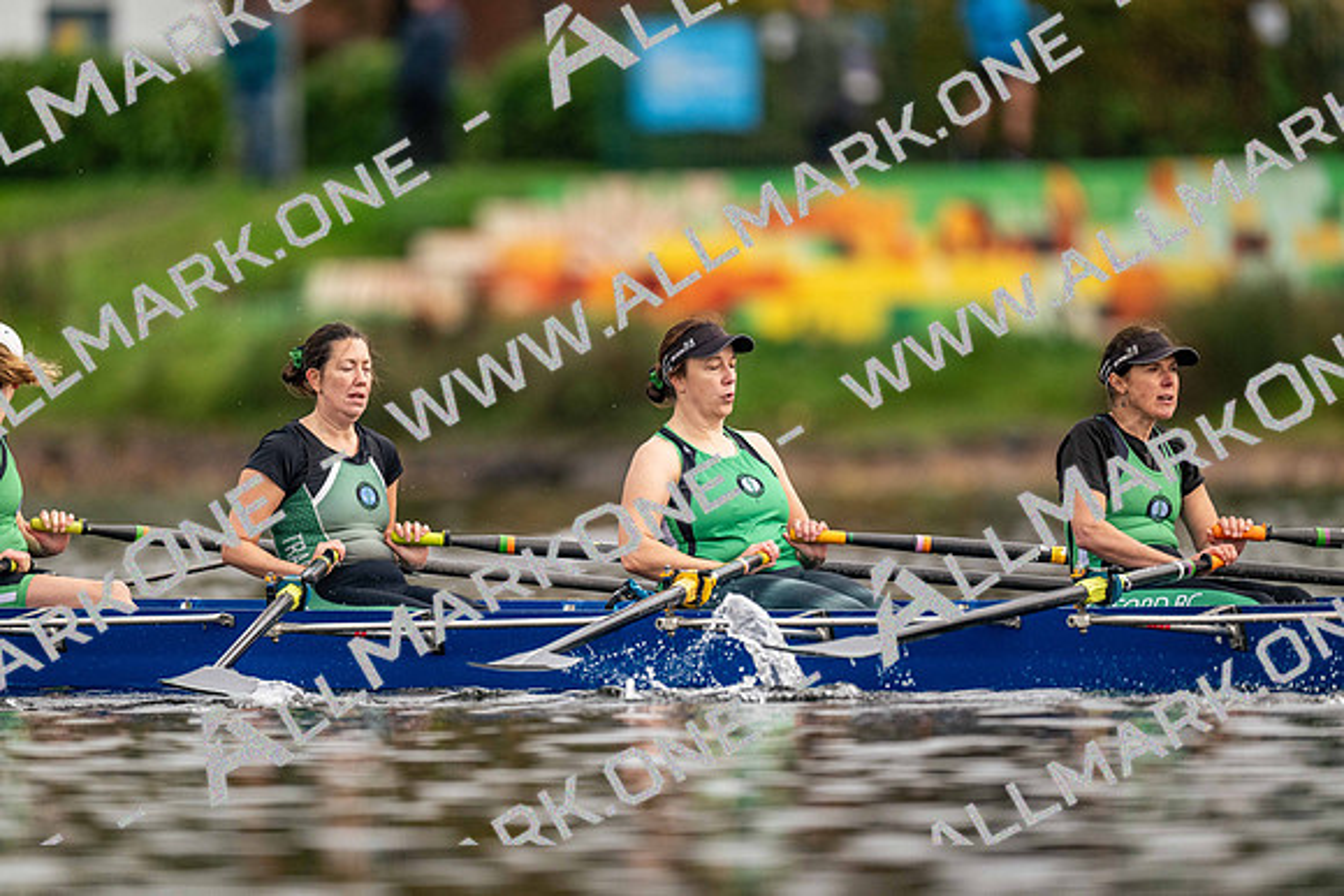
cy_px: 448
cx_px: 672
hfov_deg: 3.4
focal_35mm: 600
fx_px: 22404
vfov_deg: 2.3
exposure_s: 1/2500
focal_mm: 600
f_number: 4
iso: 1600
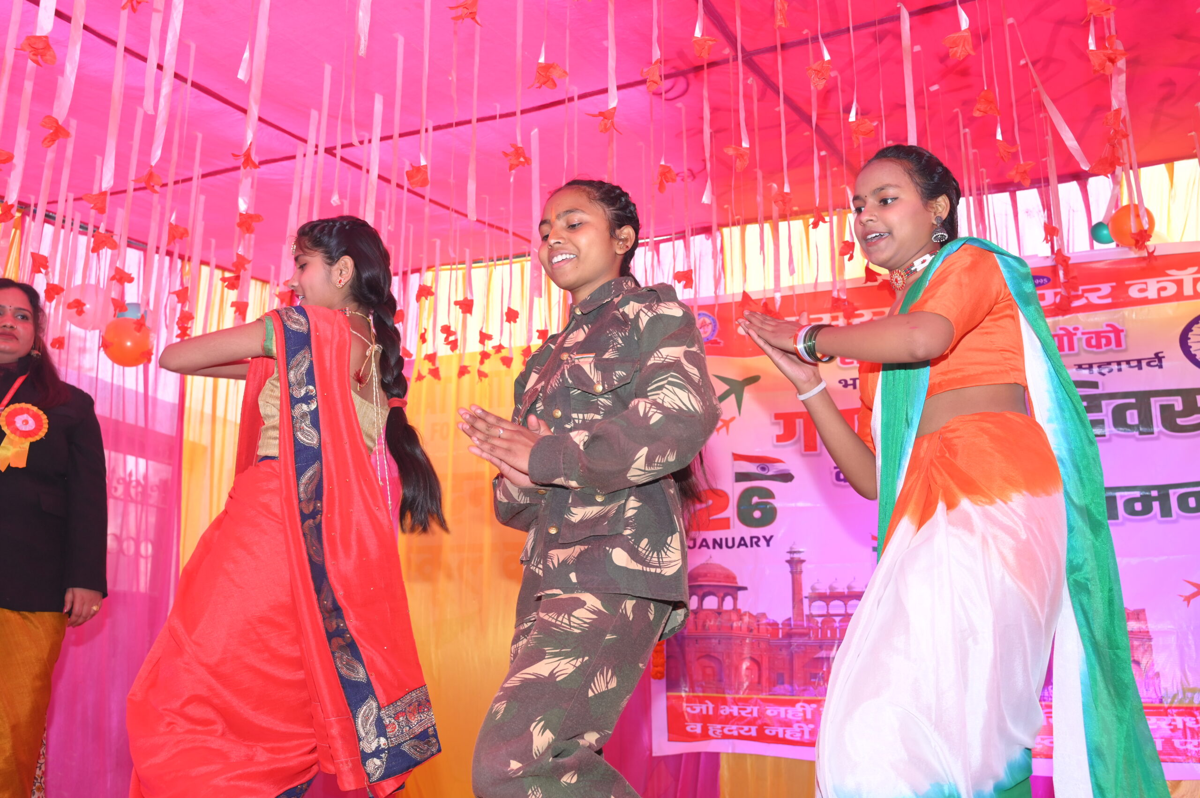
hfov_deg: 57.3
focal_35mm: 33
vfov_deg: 39.9
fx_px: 1099
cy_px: 399
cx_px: 600
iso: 500
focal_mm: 33
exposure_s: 1/200
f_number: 5.6
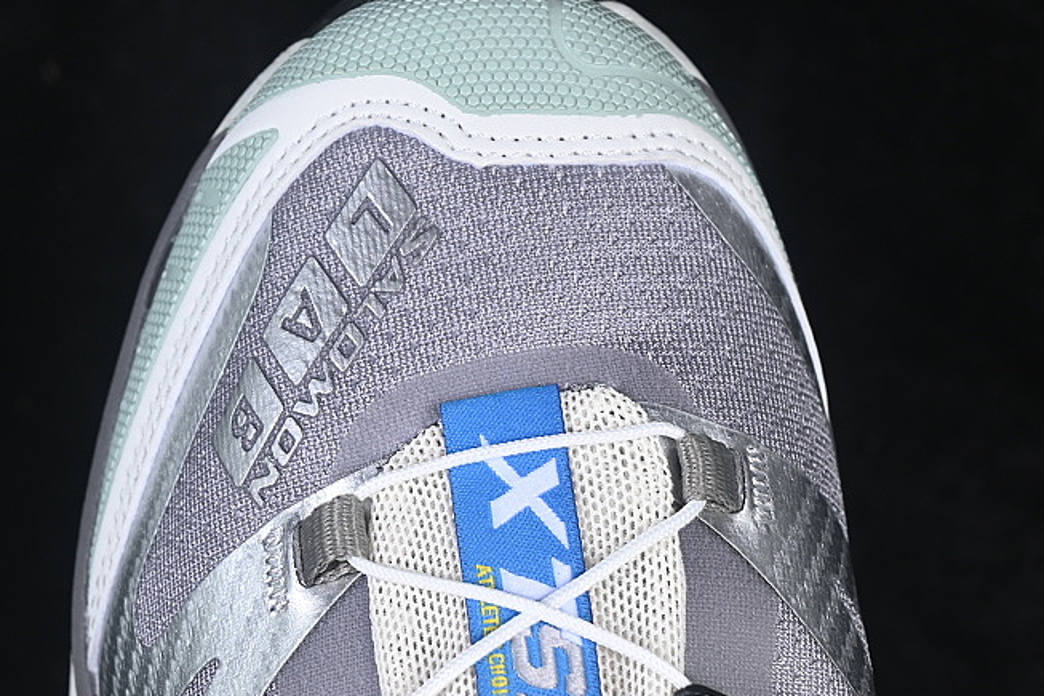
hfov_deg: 16.5
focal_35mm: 124
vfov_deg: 11.0
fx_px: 3595
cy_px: 470
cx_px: 476
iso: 160
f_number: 7.1
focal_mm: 50
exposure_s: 1/80
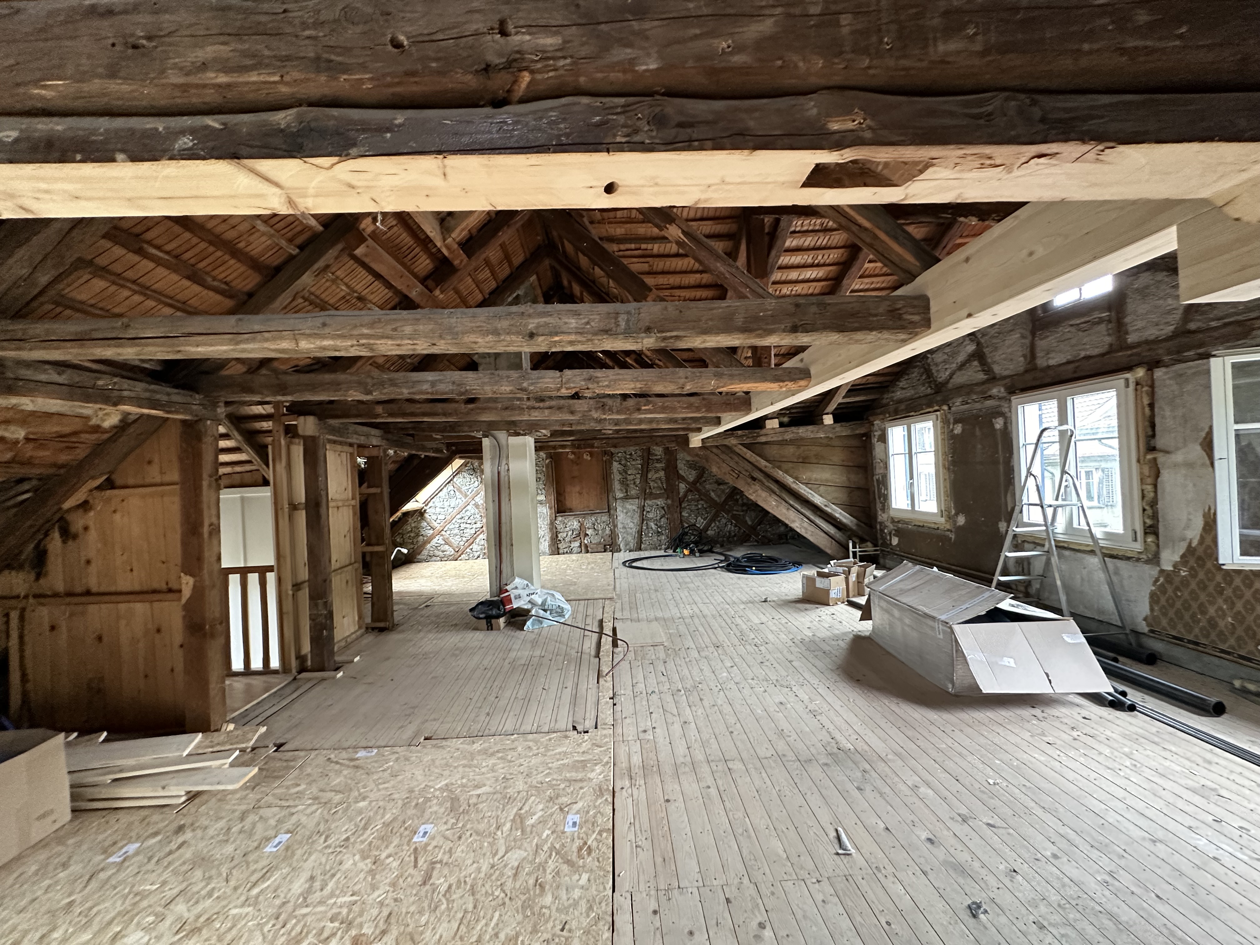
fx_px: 510
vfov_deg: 85.7
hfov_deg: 102.1
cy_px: 472
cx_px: 630
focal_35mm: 14
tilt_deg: +0.5
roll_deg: +2.7
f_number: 2.2
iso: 400
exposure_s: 1/60
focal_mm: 2.22
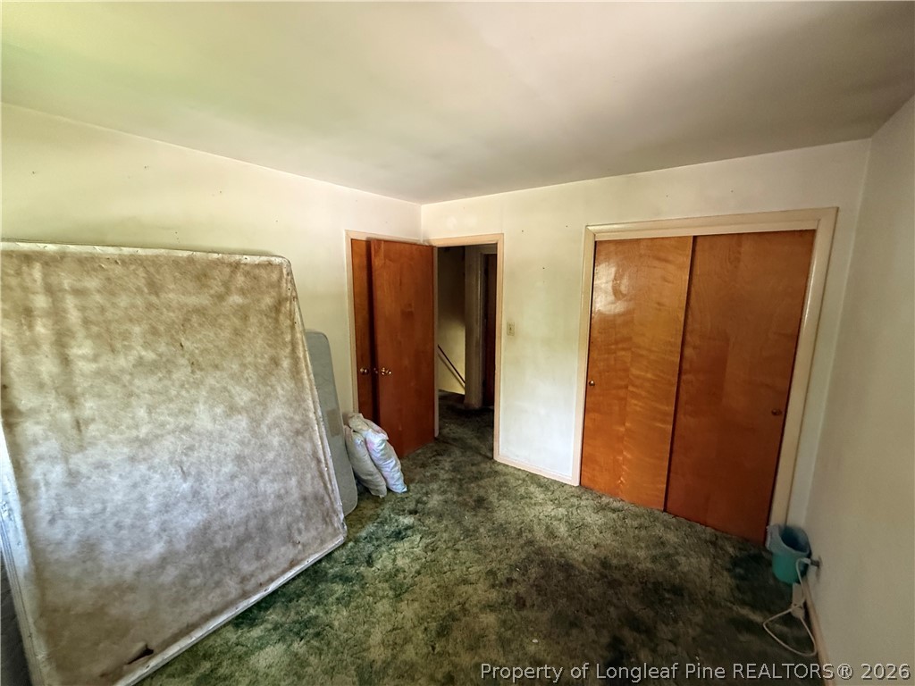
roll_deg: +1.7
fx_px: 370
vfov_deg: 85.7
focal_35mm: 14
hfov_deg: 102.1
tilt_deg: -7.3
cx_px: 458
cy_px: 343
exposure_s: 1/60
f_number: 2.2
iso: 640
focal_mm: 2.22
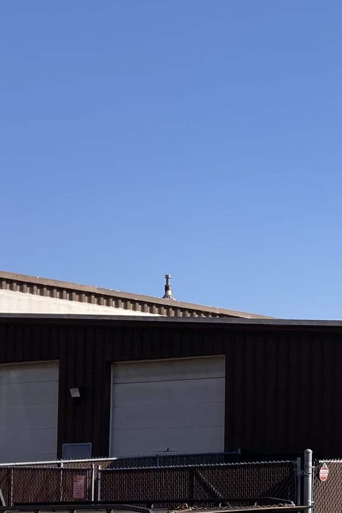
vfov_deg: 21.3
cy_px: 439
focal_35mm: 94
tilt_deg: +2.9
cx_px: 522
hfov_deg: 13.6
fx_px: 1340
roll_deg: -0.1
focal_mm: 3.99
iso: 20
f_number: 1.8
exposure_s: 1/2024
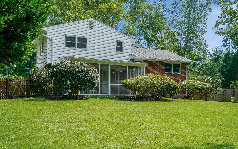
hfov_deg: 54.0
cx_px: 119
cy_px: 79
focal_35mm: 36
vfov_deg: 35.3
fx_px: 233
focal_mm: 35
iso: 1250
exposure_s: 1/1600
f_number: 8
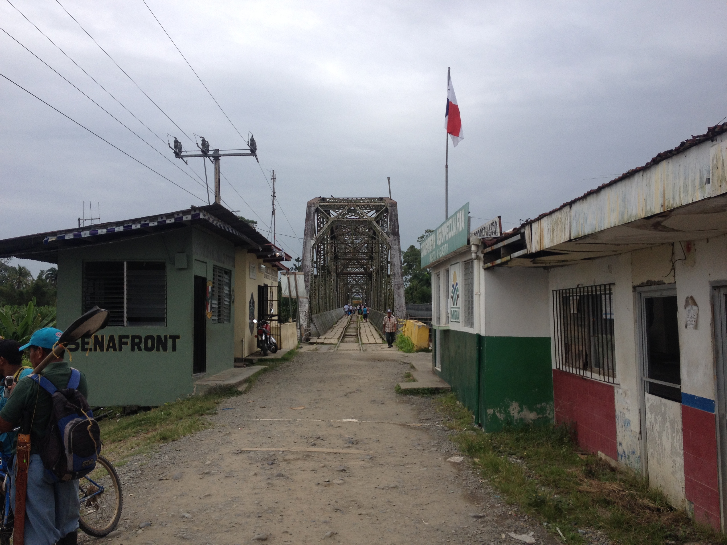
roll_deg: -0.2
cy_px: 272
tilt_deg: -1.6
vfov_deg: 40.7
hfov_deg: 52.6
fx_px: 735
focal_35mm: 35
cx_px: 364
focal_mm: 4.28
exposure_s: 1/1783
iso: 50
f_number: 2.4
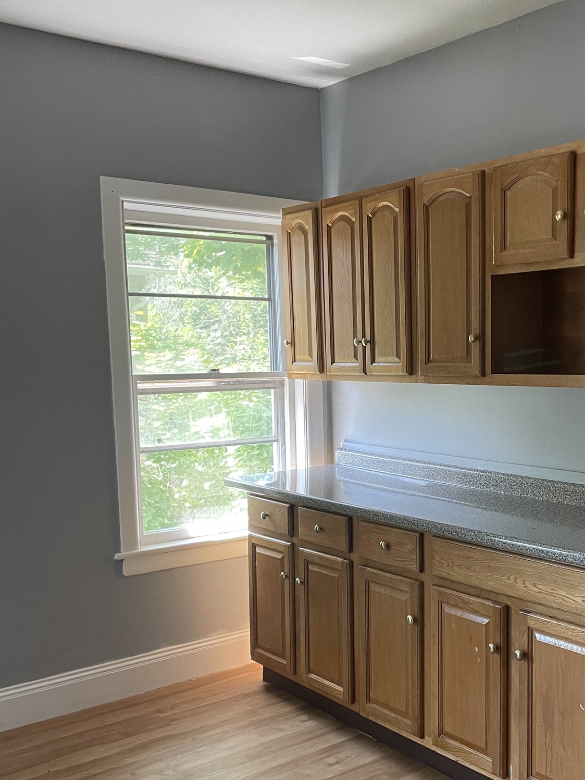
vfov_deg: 46.7
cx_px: 389
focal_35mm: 40
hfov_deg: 35.6
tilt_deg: -4.6
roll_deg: +1.2
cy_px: 434
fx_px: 902
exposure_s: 1/89
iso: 125
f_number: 1.6
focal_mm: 4.2
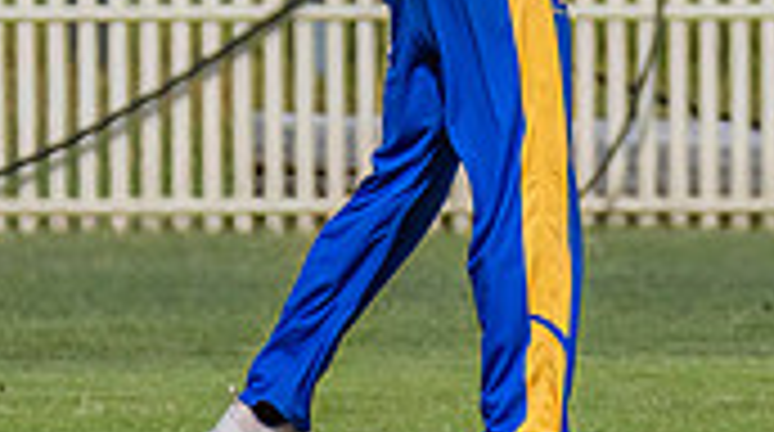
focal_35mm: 1678
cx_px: 796
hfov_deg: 1.3
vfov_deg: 0.7
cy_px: -203
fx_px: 34374
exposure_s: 1/2500
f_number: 8
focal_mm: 320
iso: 800
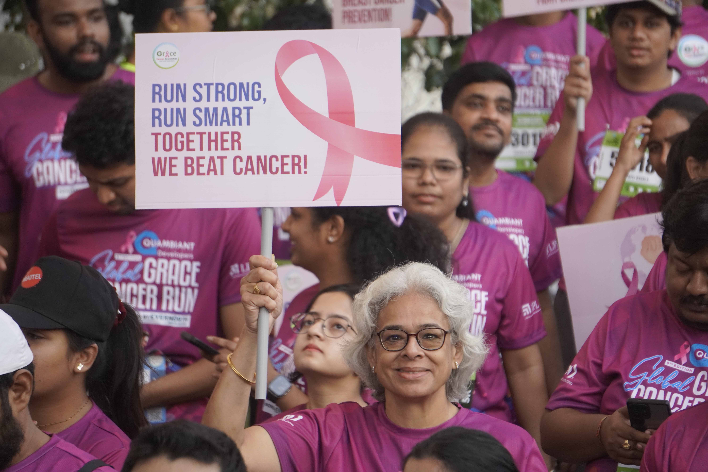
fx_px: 5959
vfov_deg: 4.5
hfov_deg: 6.8
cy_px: 236
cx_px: 354
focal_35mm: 303
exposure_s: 1/320
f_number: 6.3
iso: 1000
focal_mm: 202
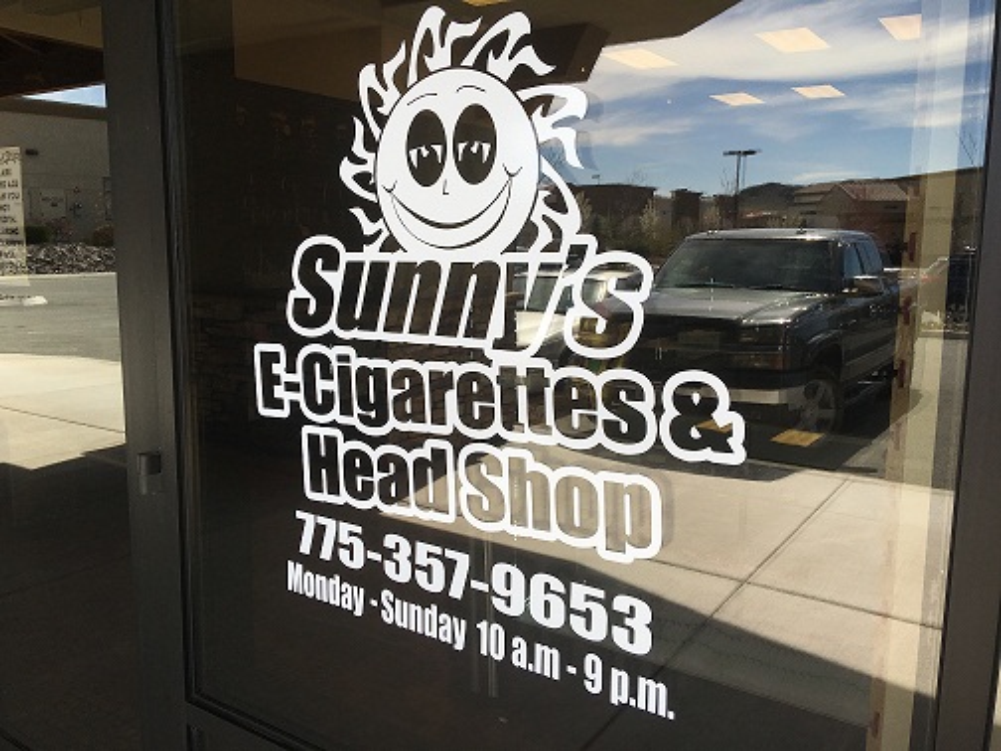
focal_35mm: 29
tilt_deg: -7.2
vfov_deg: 48.2
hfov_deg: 61.7
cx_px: 500
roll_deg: -0.8
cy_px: 376
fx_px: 839
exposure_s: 1/452
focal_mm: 4.15
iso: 25
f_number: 2.2
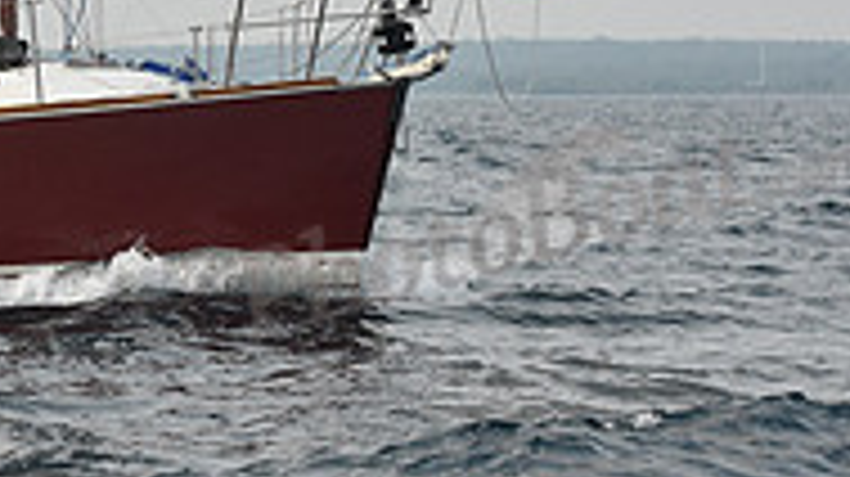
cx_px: 9
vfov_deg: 4.4
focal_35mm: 277
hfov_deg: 7.8
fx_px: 6239
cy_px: 52
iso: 250
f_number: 8
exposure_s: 1/1250
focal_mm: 86
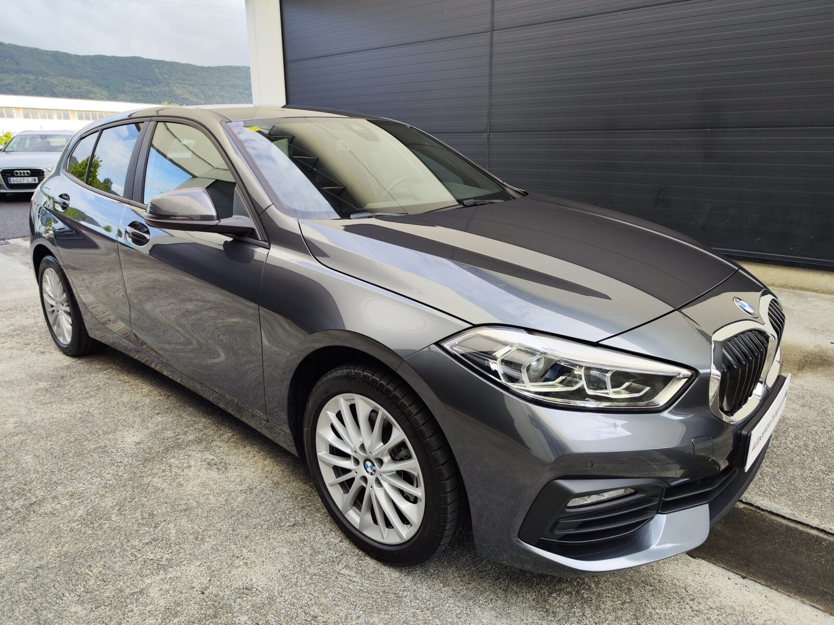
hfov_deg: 73.9
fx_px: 554
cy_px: 312
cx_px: 417
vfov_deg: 58.9
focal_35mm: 23
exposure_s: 1/252
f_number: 1.69
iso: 50
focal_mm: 7.01
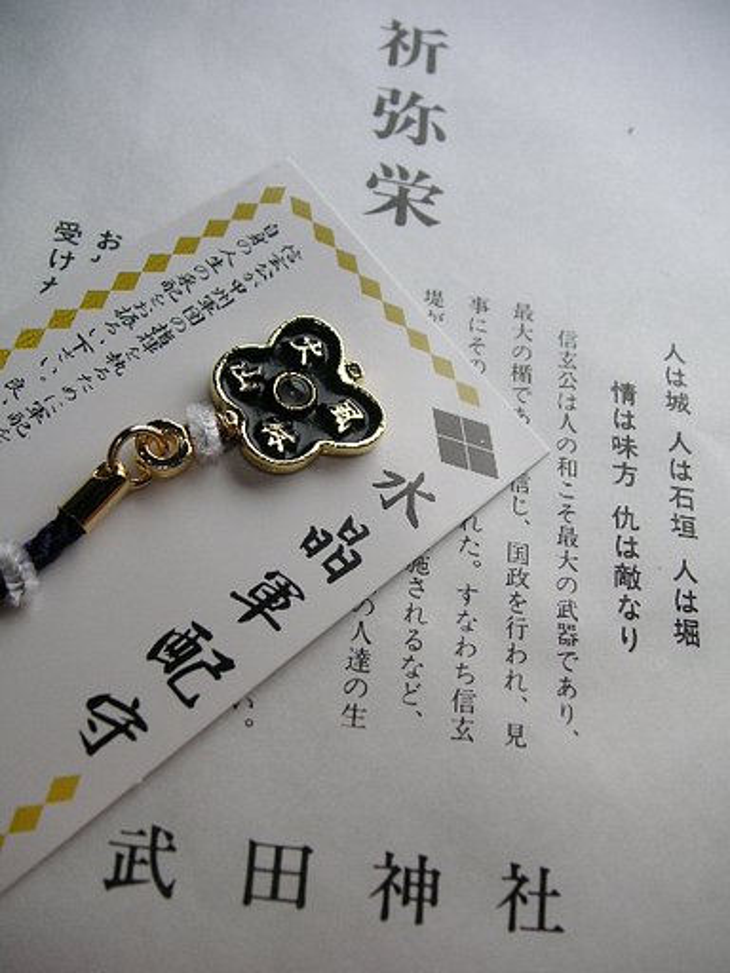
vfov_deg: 50.1
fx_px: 1040
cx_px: 365
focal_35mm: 37
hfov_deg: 38.7
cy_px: 486
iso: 50
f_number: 2.8
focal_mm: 6.1
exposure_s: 1/45
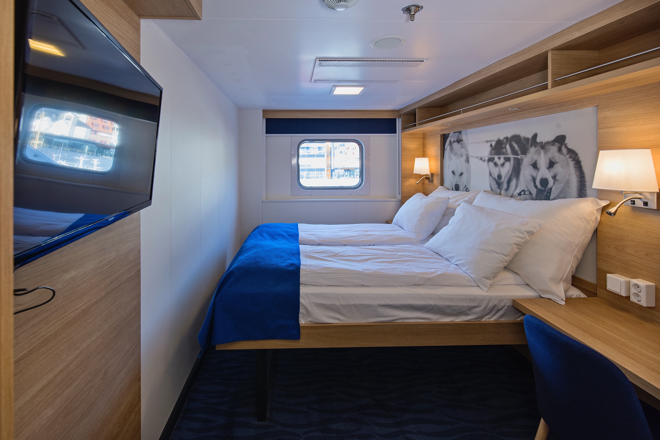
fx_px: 293
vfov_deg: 73.8
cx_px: 330
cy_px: 220
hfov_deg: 96.7
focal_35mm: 16
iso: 400
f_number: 6.3
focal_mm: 16
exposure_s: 1/20
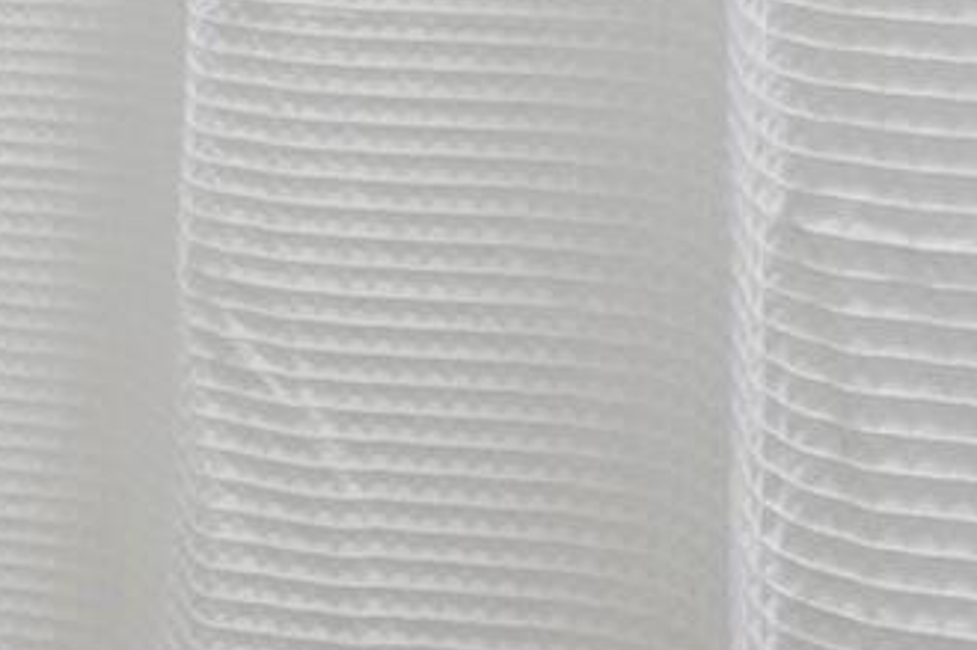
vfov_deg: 15.4
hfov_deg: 27.4
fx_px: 1980
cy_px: -600
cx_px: 695
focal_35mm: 73
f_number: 8
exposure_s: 1/15
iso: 800
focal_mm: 10
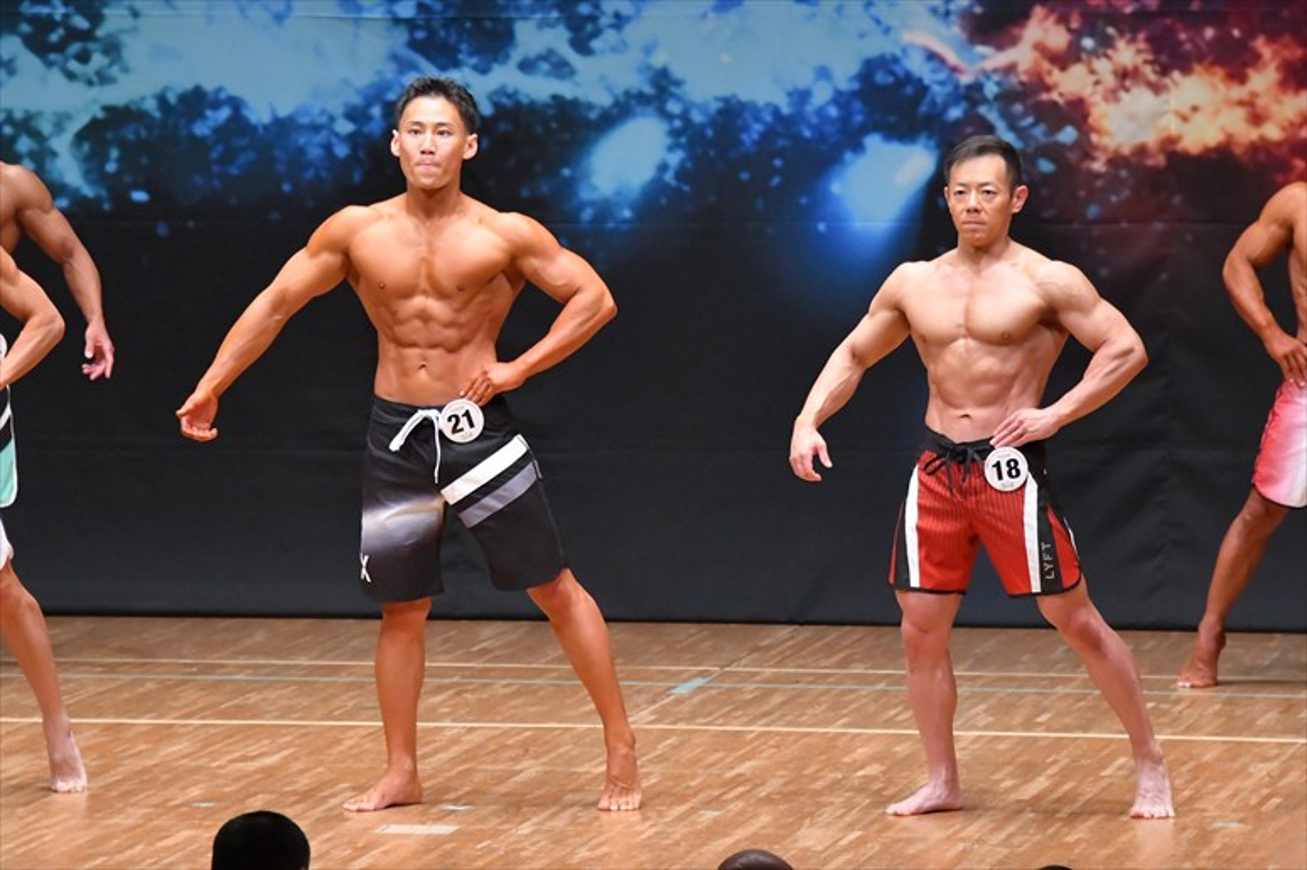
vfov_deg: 4.8
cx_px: 654
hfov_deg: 7.2
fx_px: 10342
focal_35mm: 285
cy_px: 435
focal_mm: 190
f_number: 5.6
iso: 8000
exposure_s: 1/400
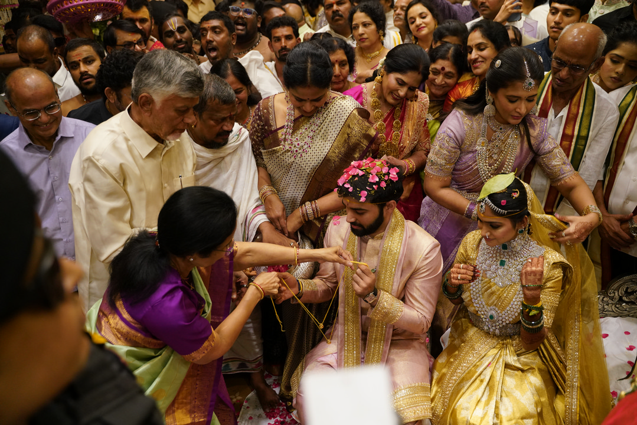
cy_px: 212
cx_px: 318
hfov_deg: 65.5
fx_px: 496
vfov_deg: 46.4
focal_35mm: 28
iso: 2500
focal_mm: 28
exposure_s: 1/160
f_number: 3.2
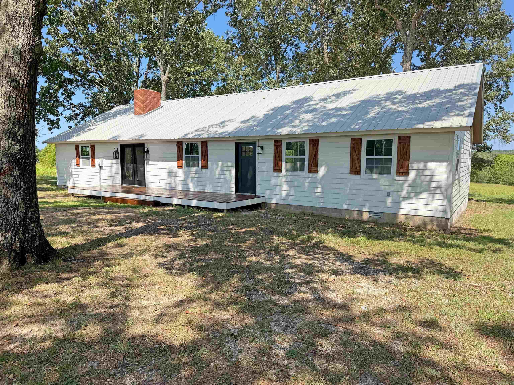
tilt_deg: -4.5
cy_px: 192
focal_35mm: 24
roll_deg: +0.1
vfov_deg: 56.8
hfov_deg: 71.6
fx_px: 356
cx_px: 257
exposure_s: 1/2611
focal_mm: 6.76
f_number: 1.78
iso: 80
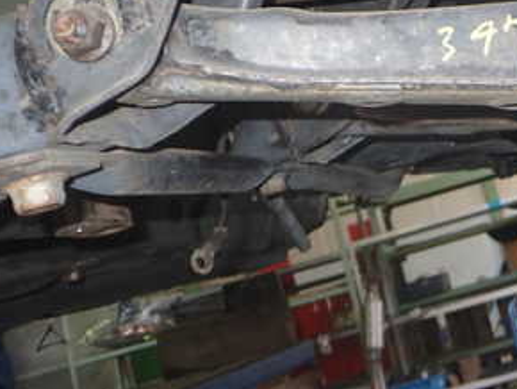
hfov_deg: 29.3
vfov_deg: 23.1
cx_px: 506
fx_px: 927
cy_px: 48
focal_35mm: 62
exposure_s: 1/30
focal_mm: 5.4
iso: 200
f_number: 2.3
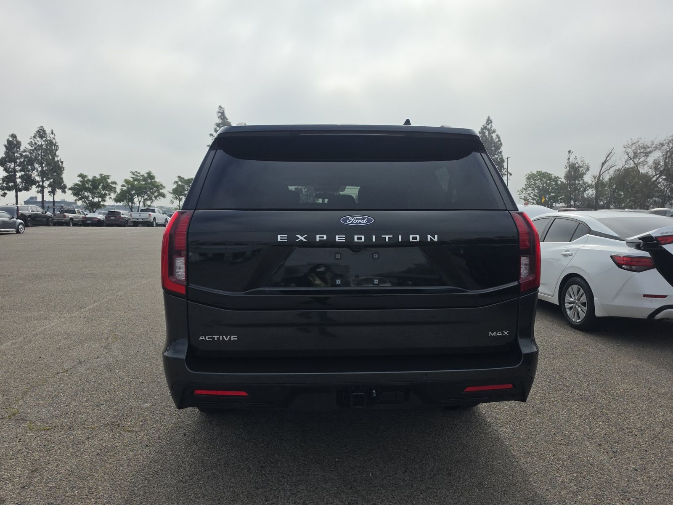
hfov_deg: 73.9
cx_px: 336
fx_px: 447
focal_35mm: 23
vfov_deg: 58.9
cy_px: 252
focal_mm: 6.5
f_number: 1.4
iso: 35
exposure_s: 1/7940
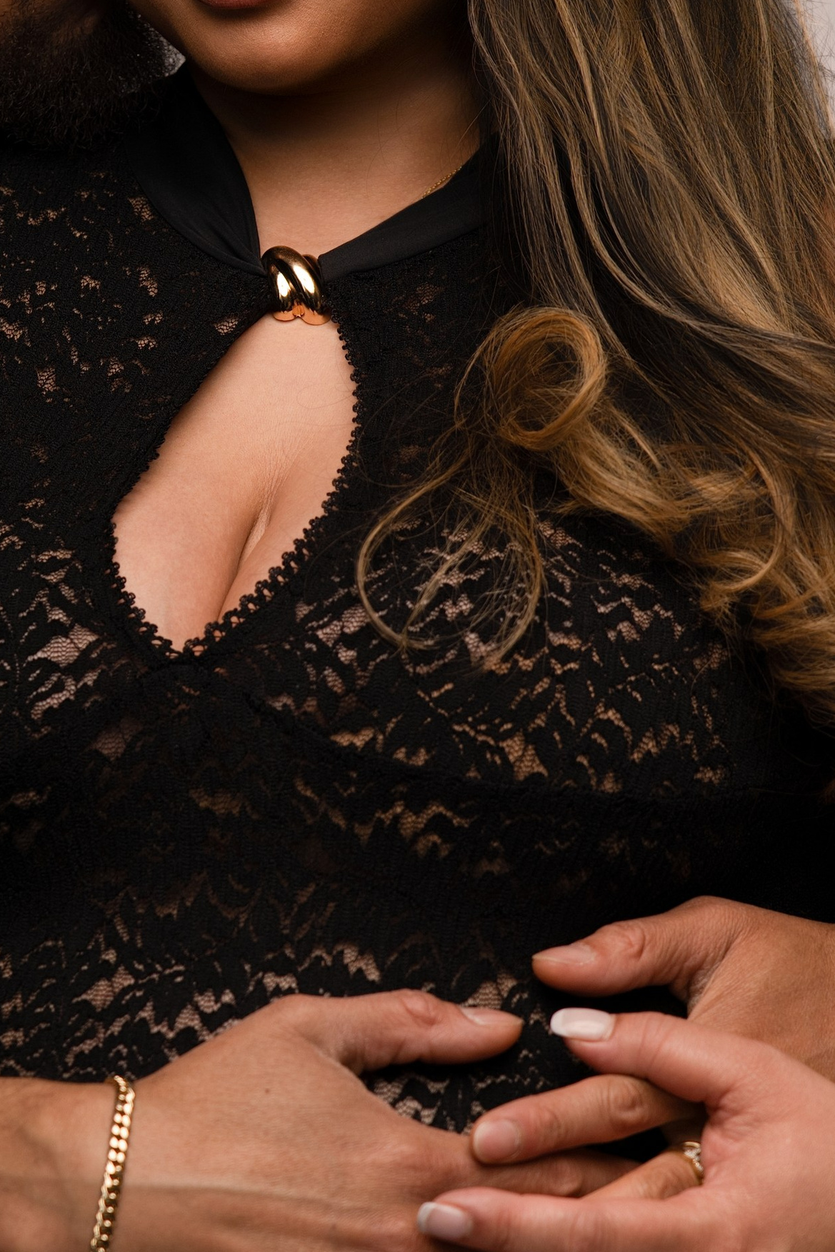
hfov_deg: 6.0
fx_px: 8000
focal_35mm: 230
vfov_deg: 8.9
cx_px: 119
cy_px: 535
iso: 100
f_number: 5
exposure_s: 1/160
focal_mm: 105
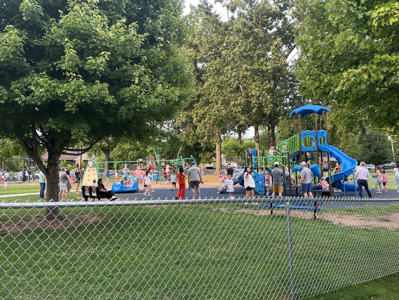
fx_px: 300
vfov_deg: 53.1
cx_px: 200
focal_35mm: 26
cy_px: 150
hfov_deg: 67.3
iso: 32
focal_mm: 5.1
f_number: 1.6
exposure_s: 1/122
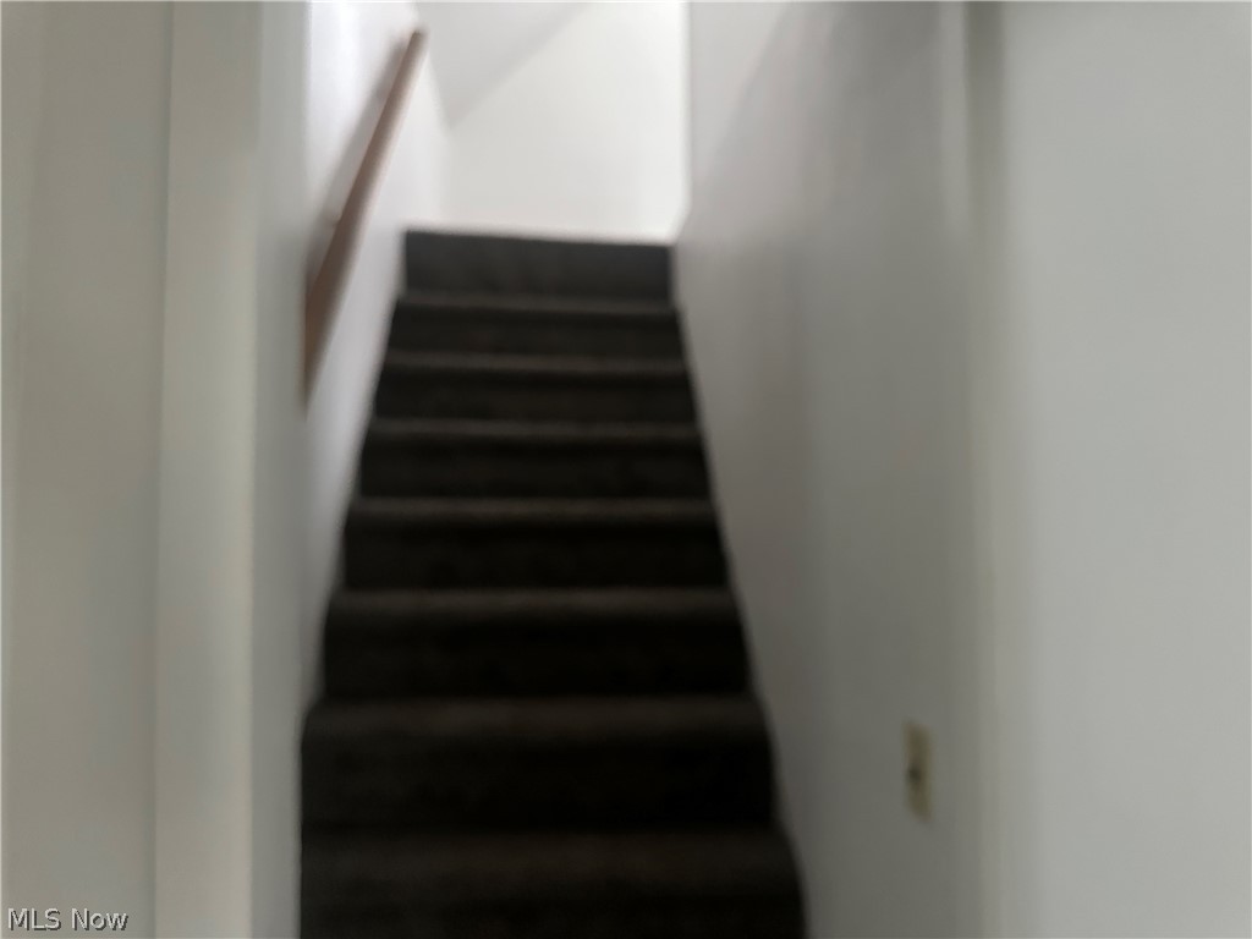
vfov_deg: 56.8
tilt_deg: +3.4
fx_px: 868
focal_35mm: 24
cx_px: 626
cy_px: 470
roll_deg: -0.5
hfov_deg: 71.6
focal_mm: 6.86
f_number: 1.78
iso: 800
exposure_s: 1/30
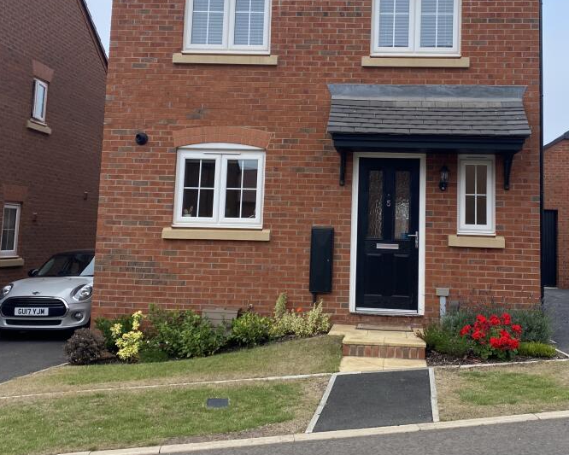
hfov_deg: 46.5
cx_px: 350
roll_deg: -2.0
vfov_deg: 38.0
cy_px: 166
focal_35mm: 39
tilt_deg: +7.7
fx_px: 657
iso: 32
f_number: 1.8
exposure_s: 1/2410
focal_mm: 4.25
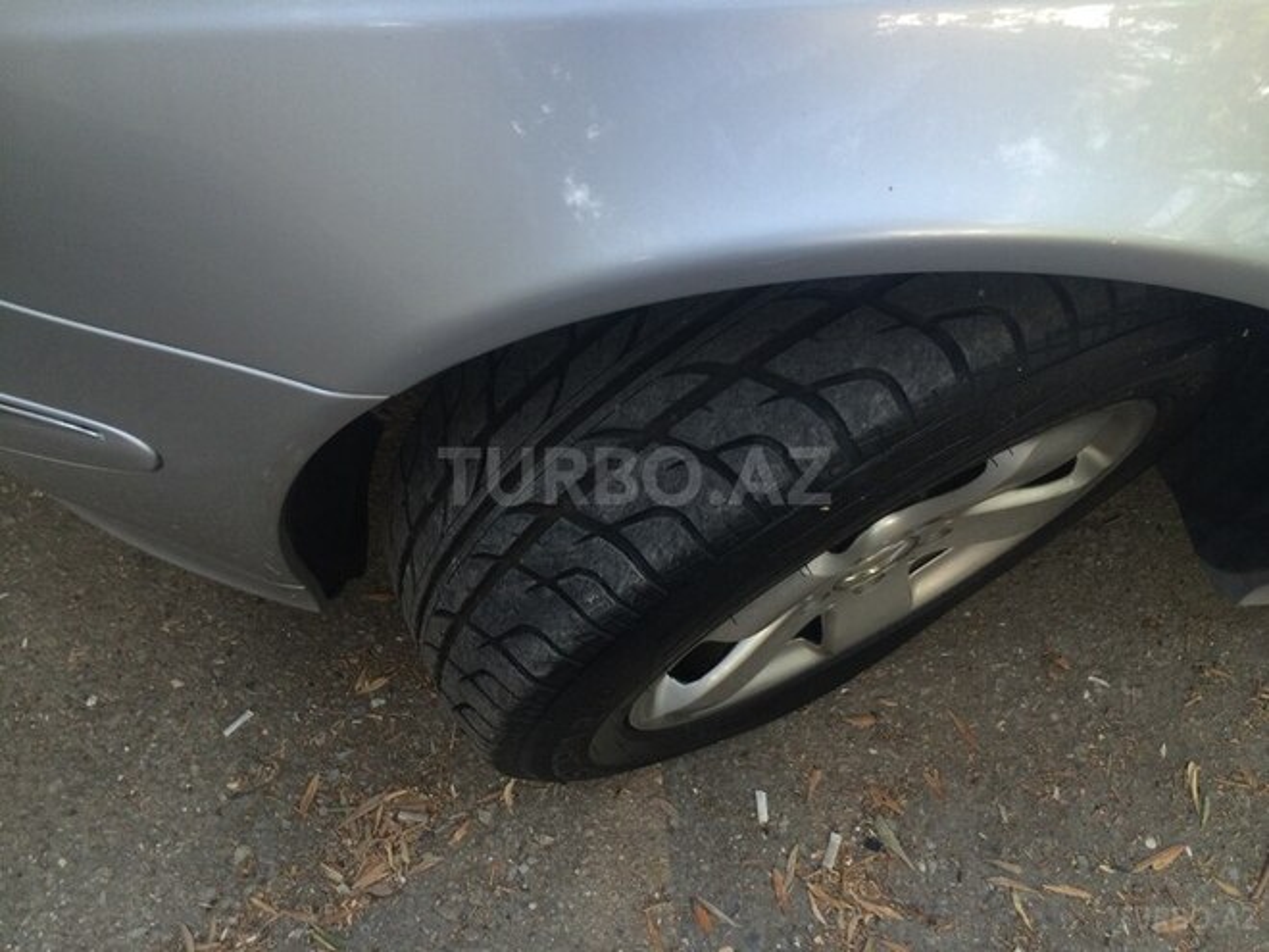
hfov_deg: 61.7
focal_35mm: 29
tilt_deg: -61.2
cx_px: 634
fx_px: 1063
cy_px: 476
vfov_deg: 48.2
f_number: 2.2
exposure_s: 1/100
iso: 50
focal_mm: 4.15
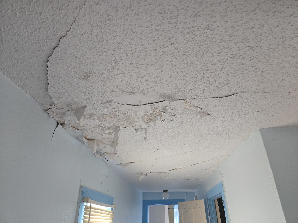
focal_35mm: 23
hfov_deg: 73.9
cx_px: 149
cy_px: 112
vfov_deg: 58.9
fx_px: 198
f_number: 1.8
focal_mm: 5.4
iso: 800
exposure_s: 1/60
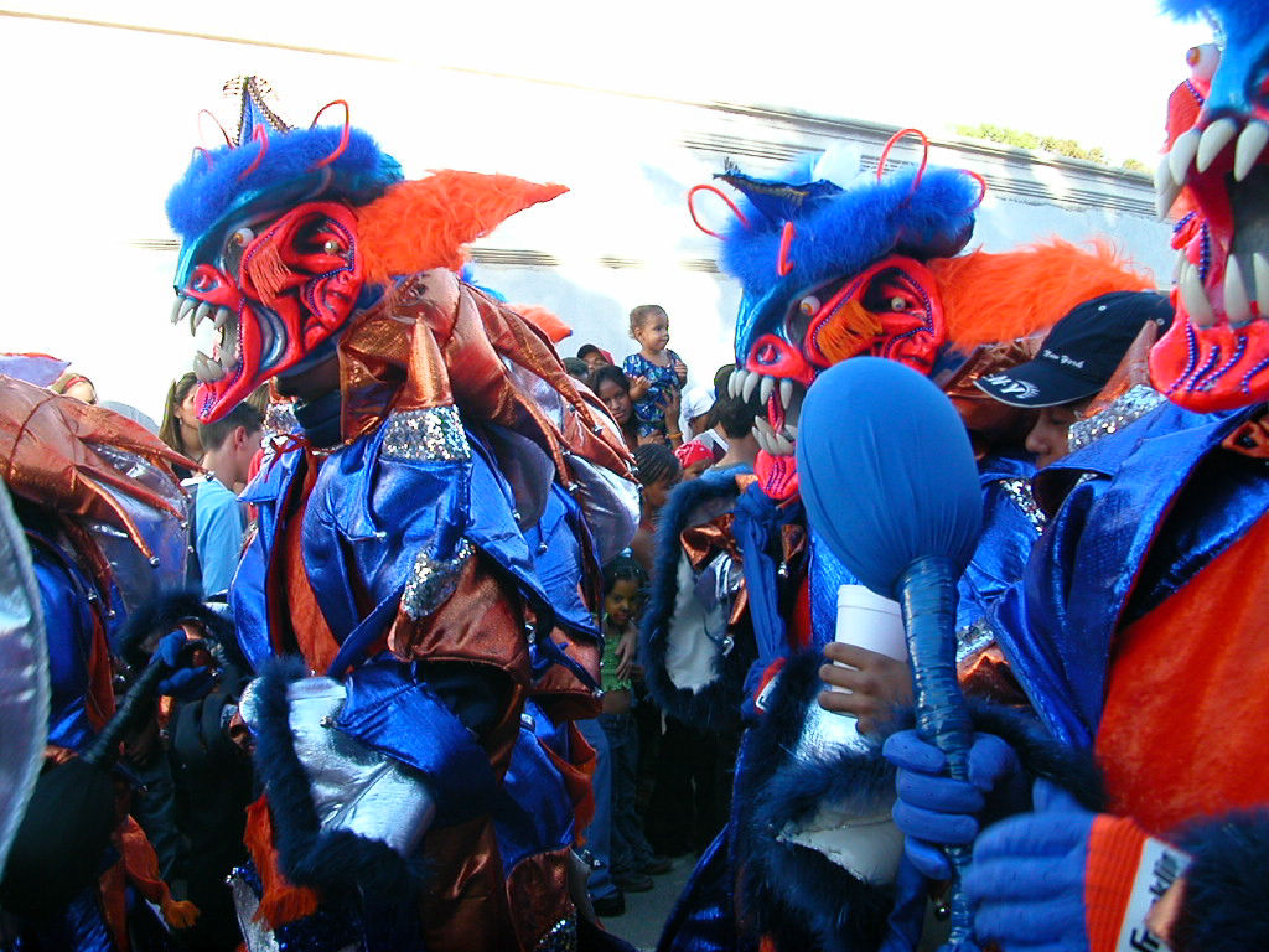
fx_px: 1356
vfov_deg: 38.7
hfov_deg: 50.1
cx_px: 634
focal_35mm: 37
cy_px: 476
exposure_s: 1/180
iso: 100
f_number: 2.7
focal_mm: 5.6
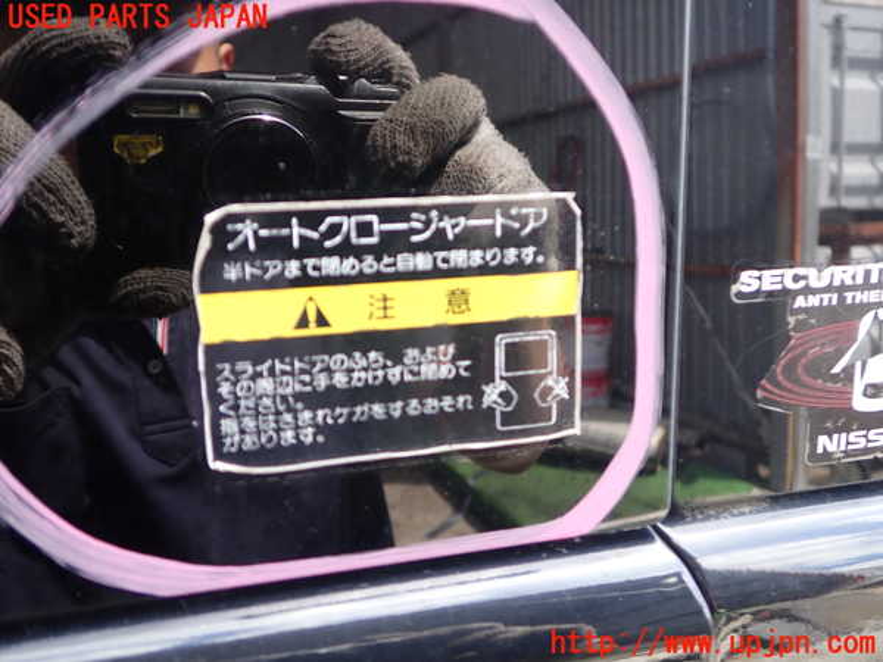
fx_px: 765
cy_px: 331
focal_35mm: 30
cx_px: 442
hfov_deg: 60.0
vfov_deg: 46.8
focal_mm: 5.4
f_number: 2.3
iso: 125
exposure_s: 1/125
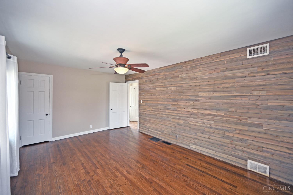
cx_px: 146
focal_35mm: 14
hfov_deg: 104.3
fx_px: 114
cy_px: 98
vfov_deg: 81.2
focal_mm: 14
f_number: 4
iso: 320
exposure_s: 1/60
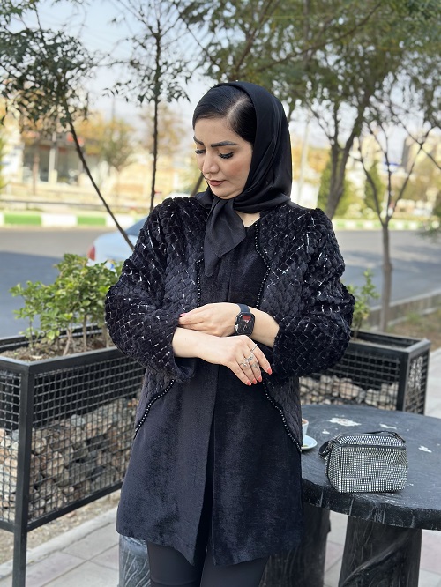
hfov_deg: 30.3
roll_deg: -6.0
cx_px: 220
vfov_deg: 39.6
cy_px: 294
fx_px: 815
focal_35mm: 48
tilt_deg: -7.3
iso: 80
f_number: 1.78
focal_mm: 6.86
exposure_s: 1/1019
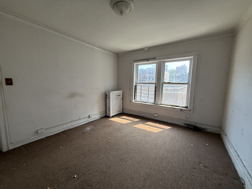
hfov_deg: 102.1
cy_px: 94
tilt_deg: -5.1
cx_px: 126
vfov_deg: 85.7
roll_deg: -0.9
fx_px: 102
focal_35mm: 14
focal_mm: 2.22
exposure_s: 1/171
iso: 64
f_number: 2.2
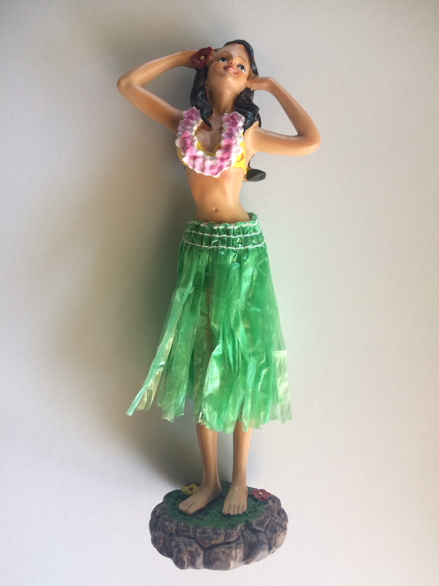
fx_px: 490
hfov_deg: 48.2
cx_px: 220
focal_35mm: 29
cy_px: 293
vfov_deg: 61.7
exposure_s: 1/33
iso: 50
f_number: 2.2
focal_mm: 4.15
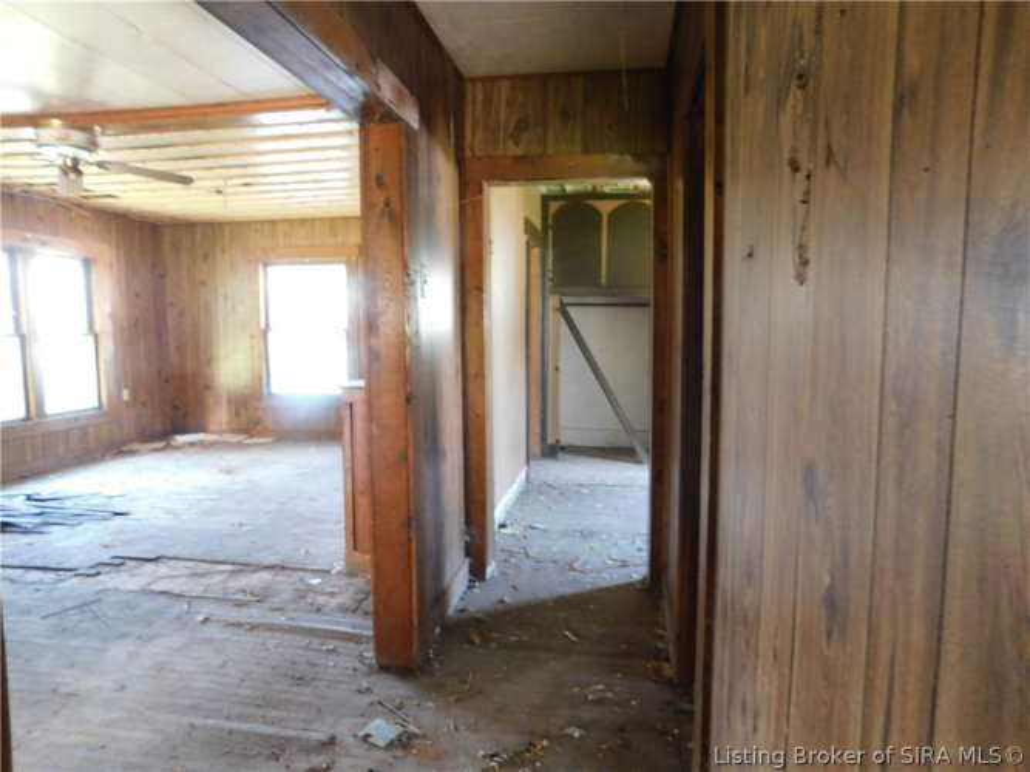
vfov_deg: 58.9
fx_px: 684
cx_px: 515
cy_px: 386
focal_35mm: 23
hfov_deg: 73.9
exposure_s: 1/8
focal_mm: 4
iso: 400
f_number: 3
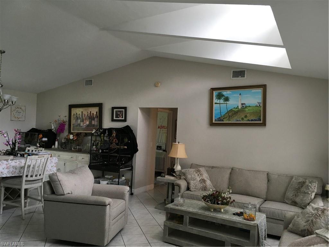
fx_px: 276
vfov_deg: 48.2
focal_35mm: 29
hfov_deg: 61.7
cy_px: 124
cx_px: 164
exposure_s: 1/30
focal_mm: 4.15
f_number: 2.2
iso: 40
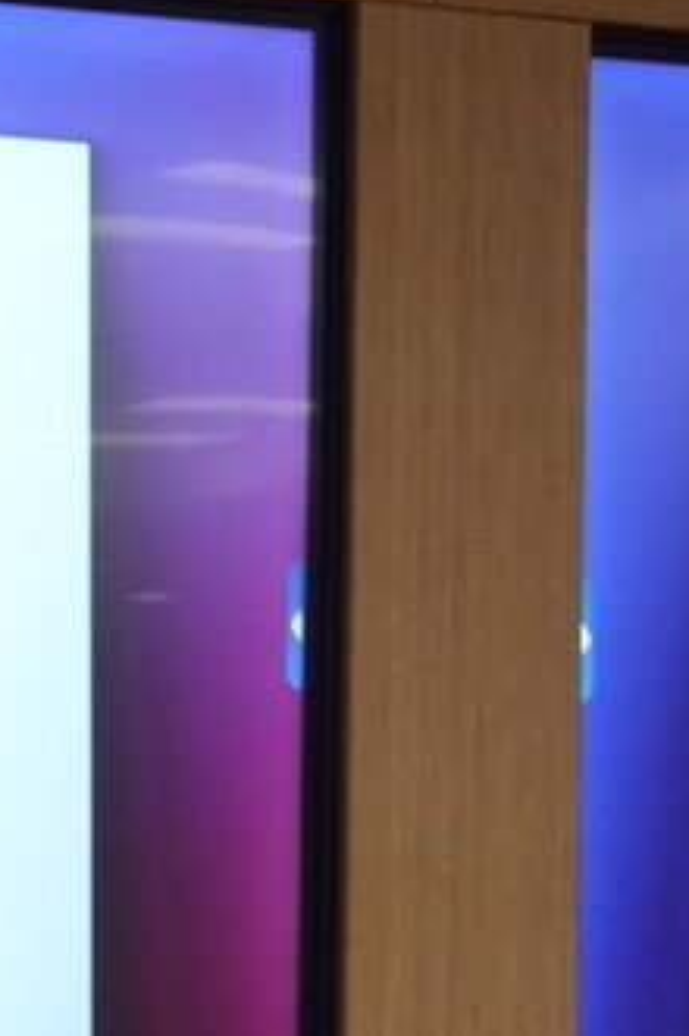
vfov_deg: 11.2
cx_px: -1400
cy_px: 1013
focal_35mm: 182
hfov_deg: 6.8
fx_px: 5235
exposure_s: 1/60
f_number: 4
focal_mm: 15.9
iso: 640
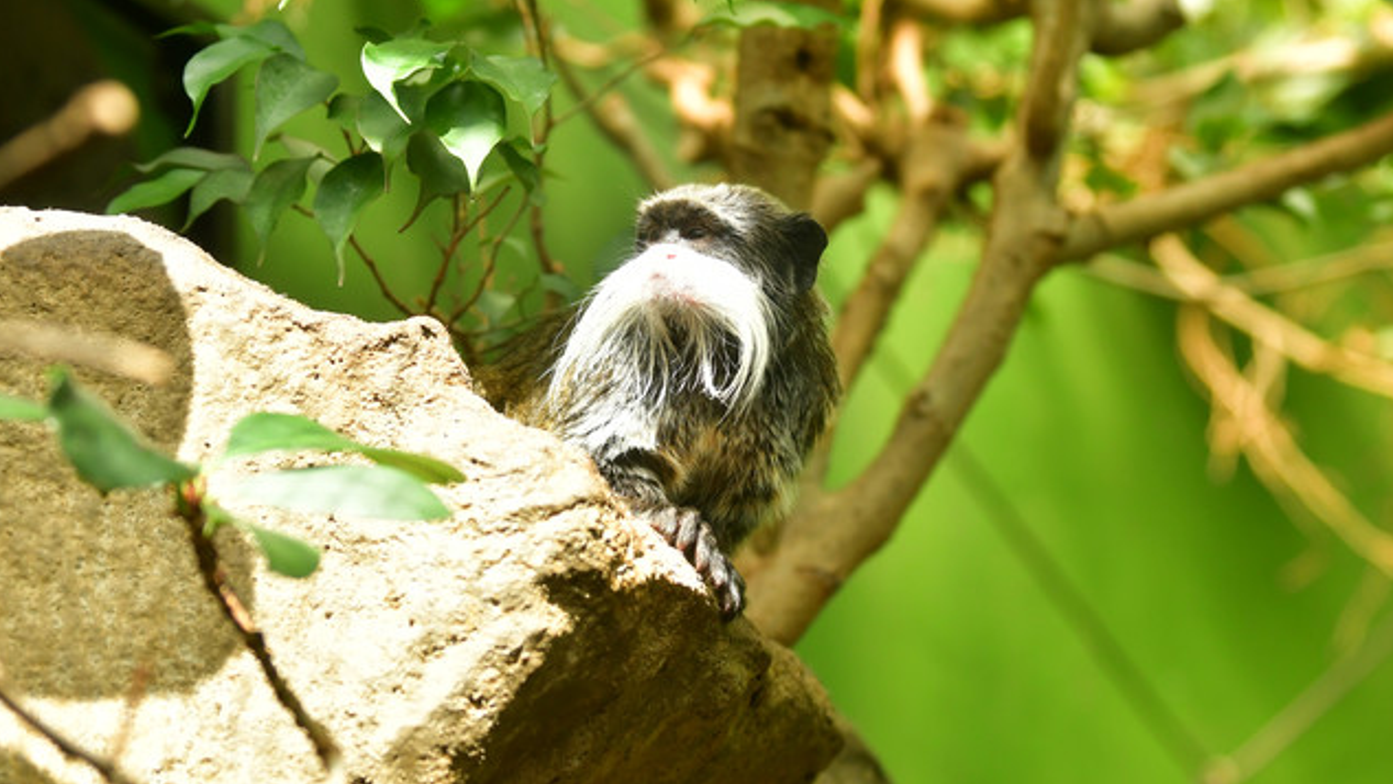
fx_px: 5468
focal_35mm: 148
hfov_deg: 14.5
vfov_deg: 8.2
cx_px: 694
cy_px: 429
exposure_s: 1/1000
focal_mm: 70
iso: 500
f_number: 2.8
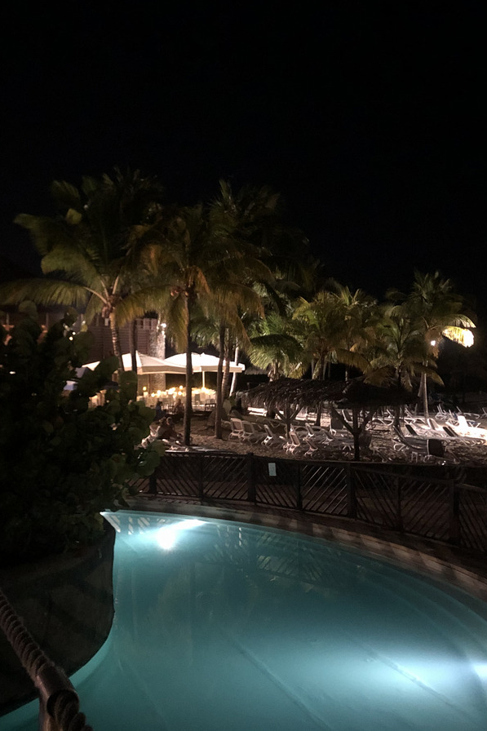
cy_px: 365
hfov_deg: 34.1
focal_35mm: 39
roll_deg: +1.4
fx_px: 792
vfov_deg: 49.6
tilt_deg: +0.5
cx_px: 190
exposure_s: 1/4
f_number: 1.8
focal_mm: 4
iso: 200
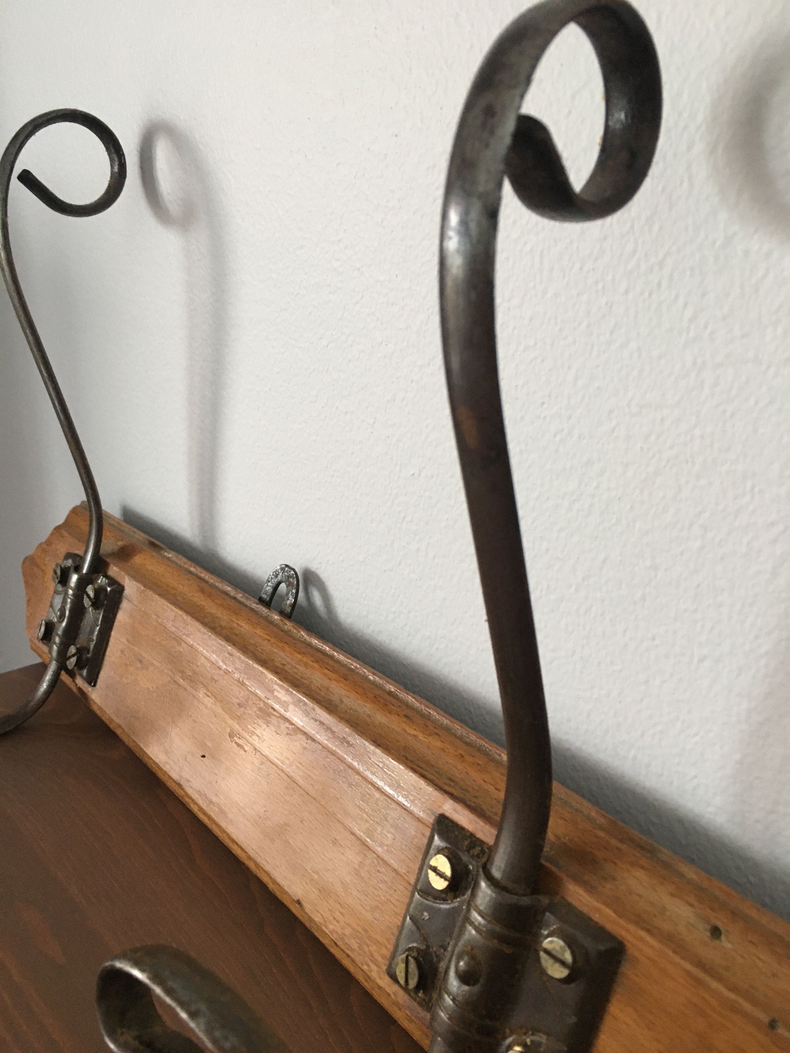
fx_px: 882
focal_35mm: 29
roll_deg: -1.2
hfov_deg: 48.2
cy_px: 526
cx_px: 395
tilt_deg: -18.2
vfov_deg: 61.7
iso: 160
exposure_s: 1/33
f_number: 2.2
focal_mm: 4.15
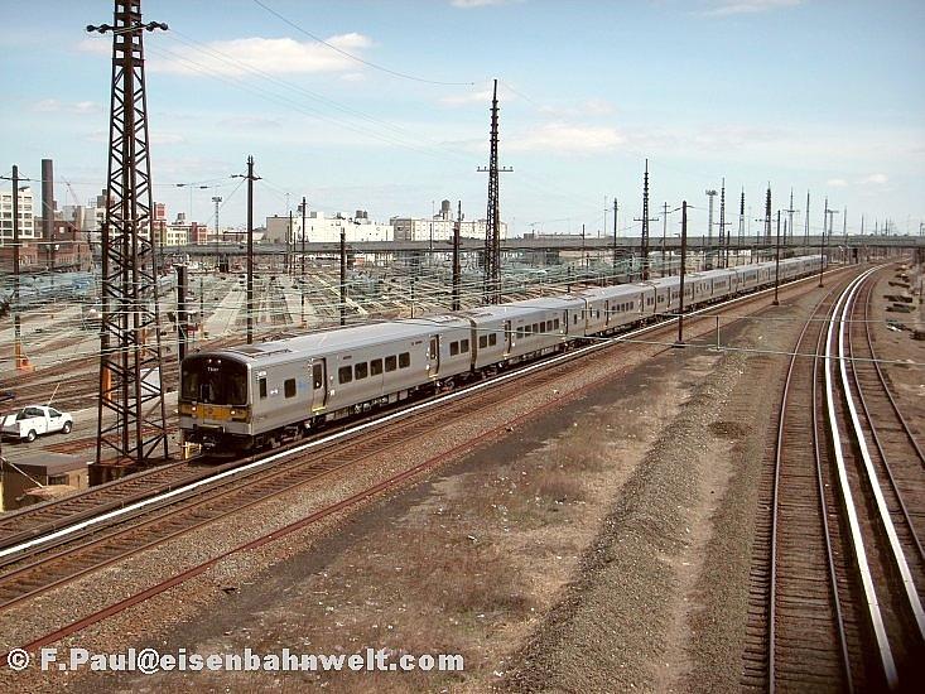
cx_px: 462
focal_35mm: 47
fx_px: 1256
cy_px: 347
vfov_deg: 30.9
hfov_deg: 40.4
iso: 80
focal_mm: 7.7
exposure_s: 1/1000
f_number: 3.6
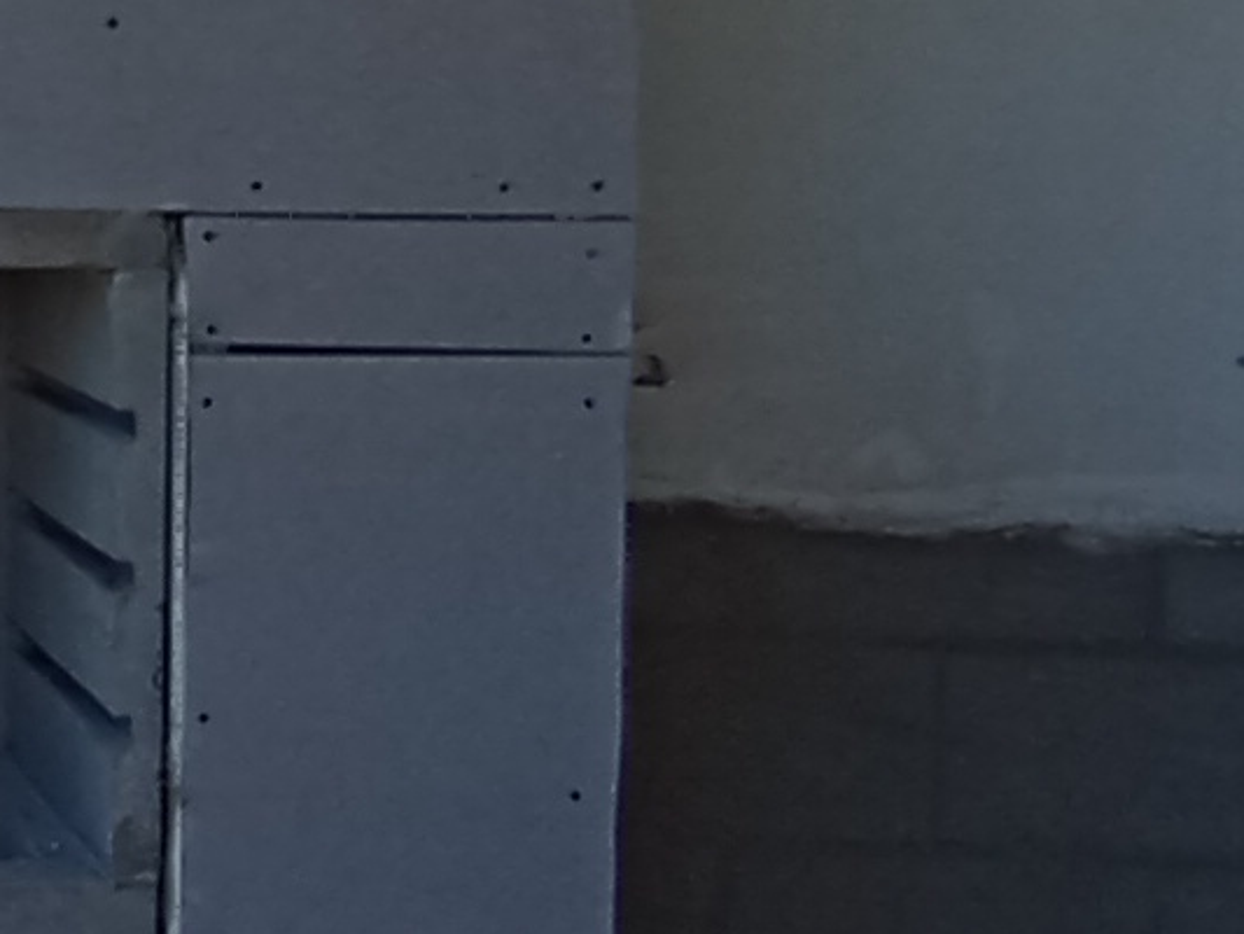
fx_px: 3523
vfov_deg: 14.9
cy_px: 47
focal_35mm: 98
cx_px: -1015
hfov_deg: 16.6
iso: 51
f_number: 2.2
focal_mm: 1.65
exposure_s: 1/881
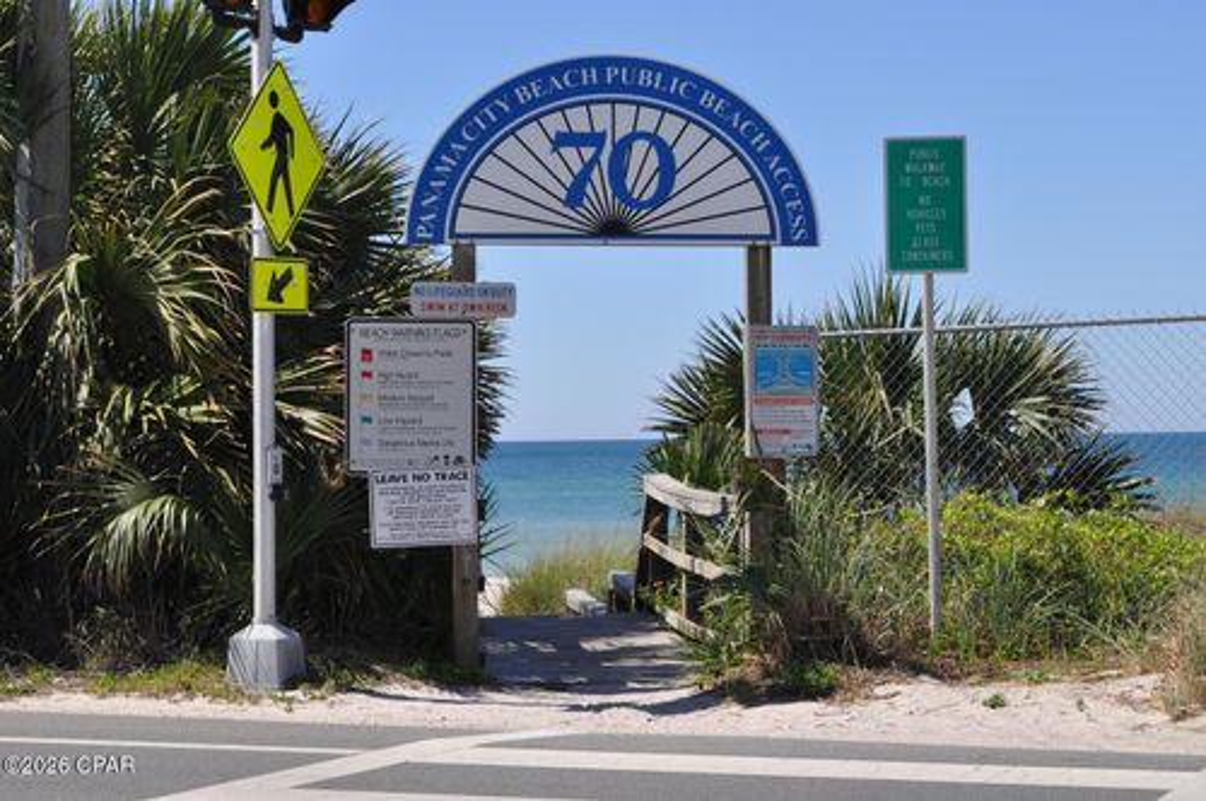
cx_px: 603
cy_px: 400
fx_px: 2509
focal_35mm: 75
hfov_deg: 27.0
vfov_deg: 18.1
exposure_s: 1/400
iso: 200
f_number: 10
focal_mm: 50
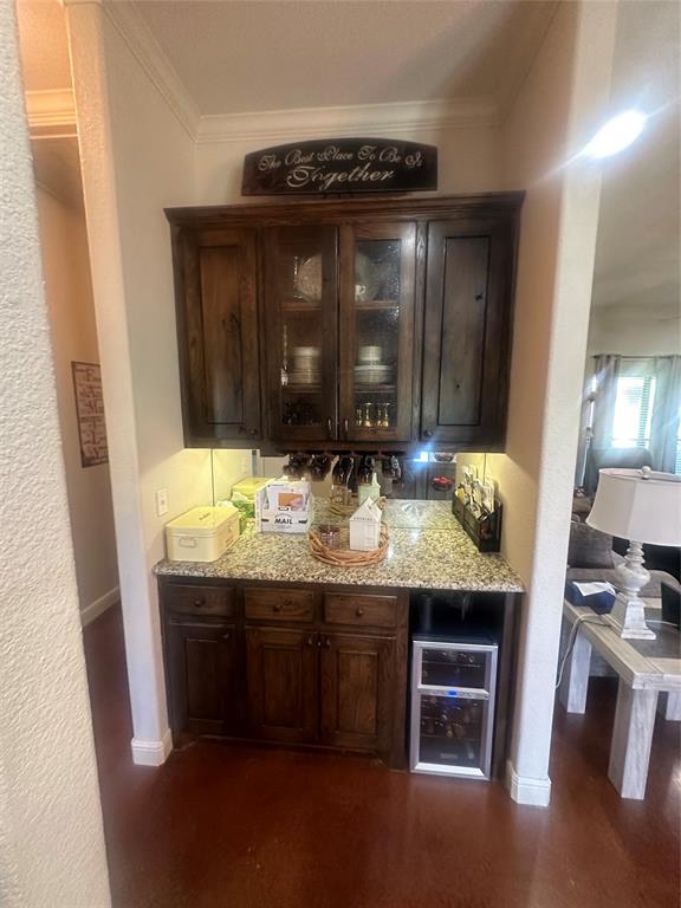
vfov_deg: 102.1
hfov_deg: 85.7
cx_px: 340
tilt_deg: -8.2
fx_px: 367
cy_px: 454
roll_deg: -0.8
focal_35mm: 14
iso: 640
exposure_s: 1/60
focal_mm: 2.22
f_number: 2.2
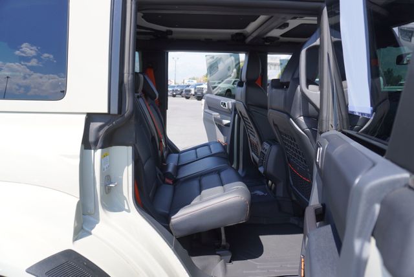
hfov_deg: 73.7
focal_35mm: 24
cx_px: 207
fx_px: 276
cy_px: 138
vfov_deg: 53.2
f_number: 4.5
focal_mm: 16
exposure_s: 1/320
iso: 100
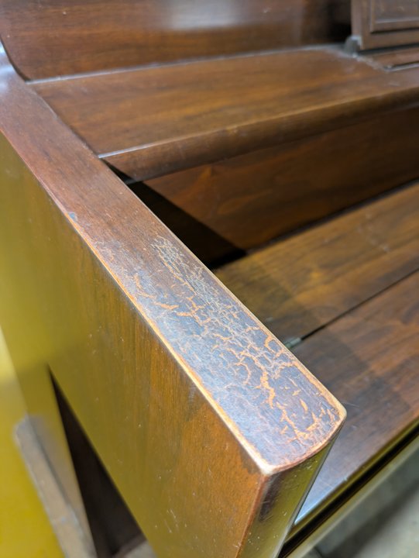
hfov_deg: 54.9
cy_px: 279
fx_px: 403
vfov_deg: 69.4
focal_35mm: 25
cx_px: 210
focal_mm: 5.43
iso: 243
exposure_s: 1/50
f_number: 1.89
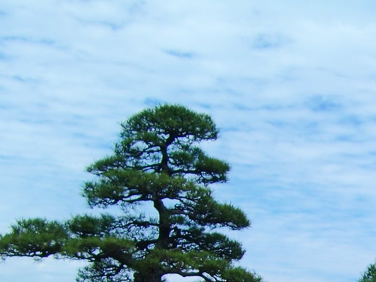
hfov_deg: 19.9
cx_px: 461
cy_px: 387
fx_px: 999
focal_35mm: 92
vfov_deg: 15.2
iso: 64
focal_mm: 5.8
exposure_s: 1/250
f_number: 7.2
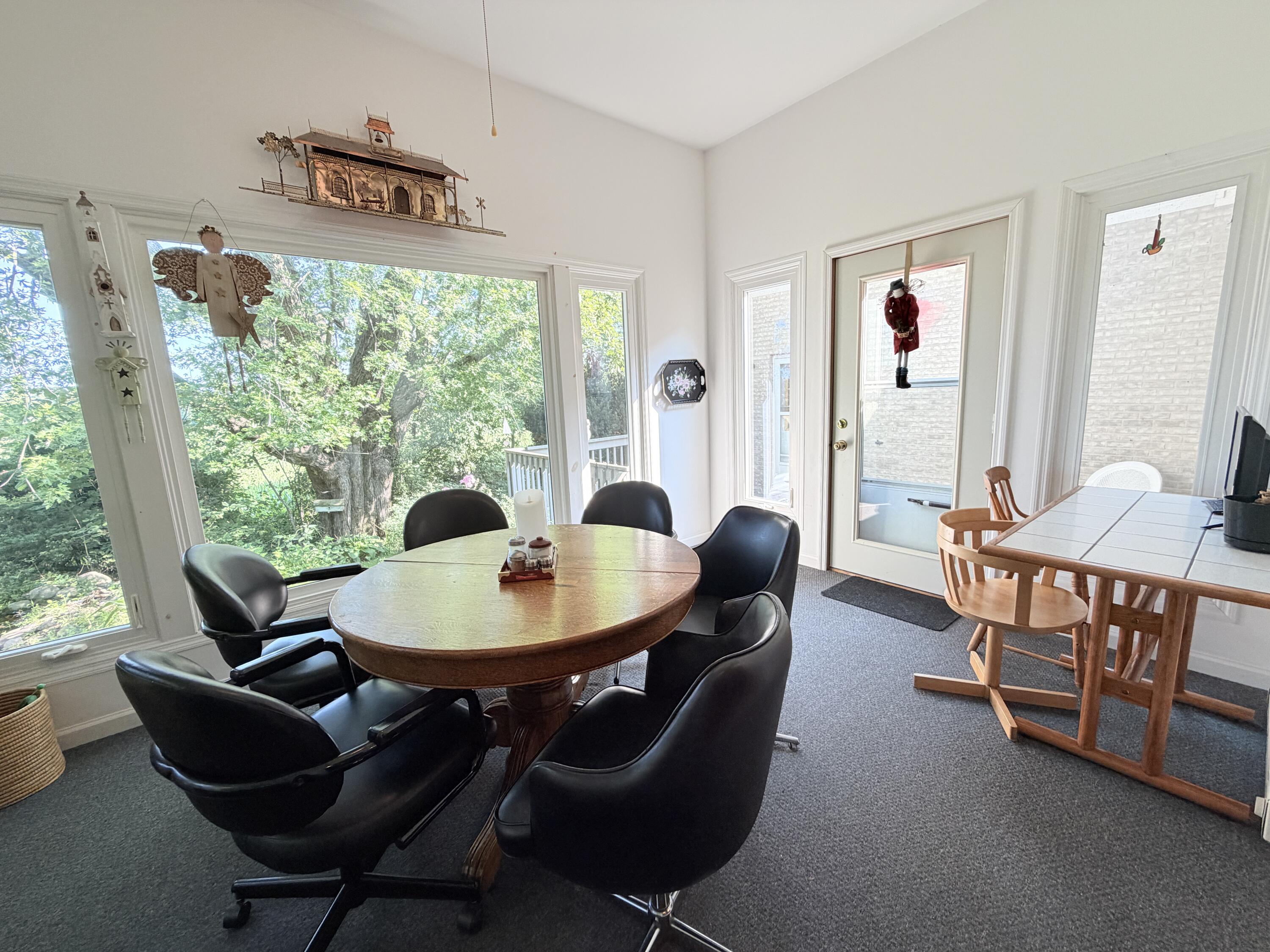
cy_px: 476
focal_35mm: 14
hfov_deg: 102.1
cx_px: 635
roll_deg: +3.1
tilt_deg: -9.9
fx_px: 514
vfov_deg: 85.7
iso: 100
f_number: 2.2
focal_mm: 2.22
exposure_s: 1/120
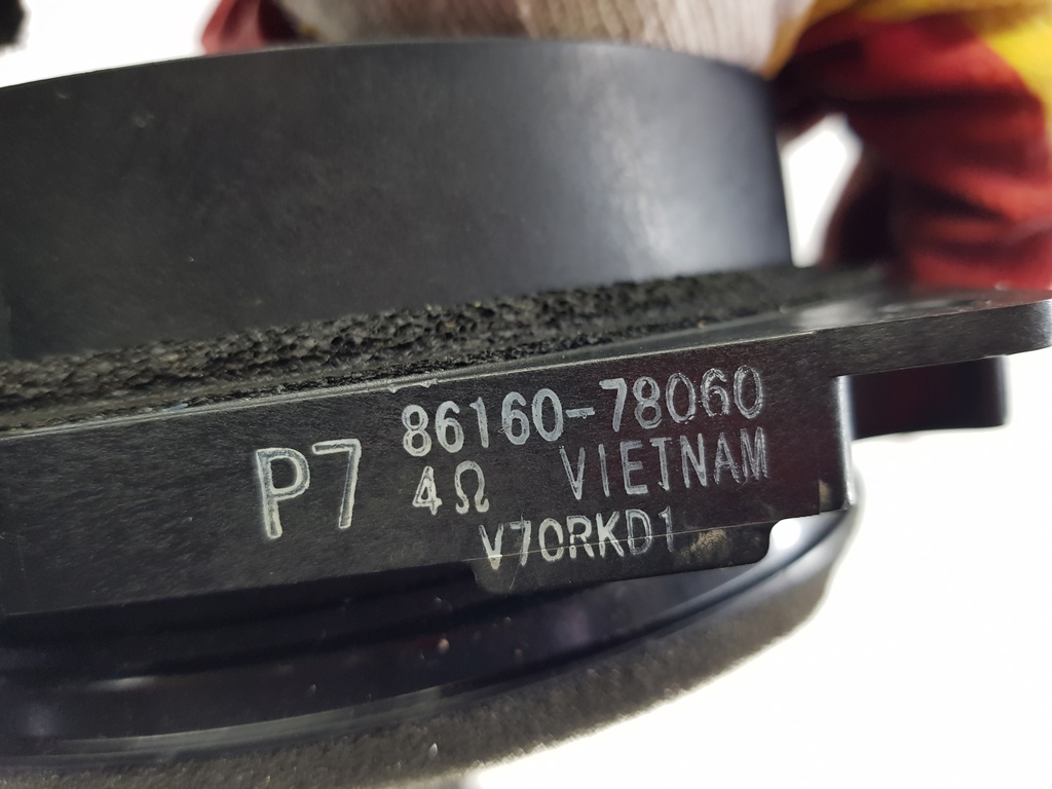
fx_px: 790
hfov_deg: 67.3
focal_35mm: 26
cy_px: 394
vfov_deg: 53.1
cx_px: 526
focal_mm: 4.2
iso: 160
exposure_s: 1/100
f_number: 1.7
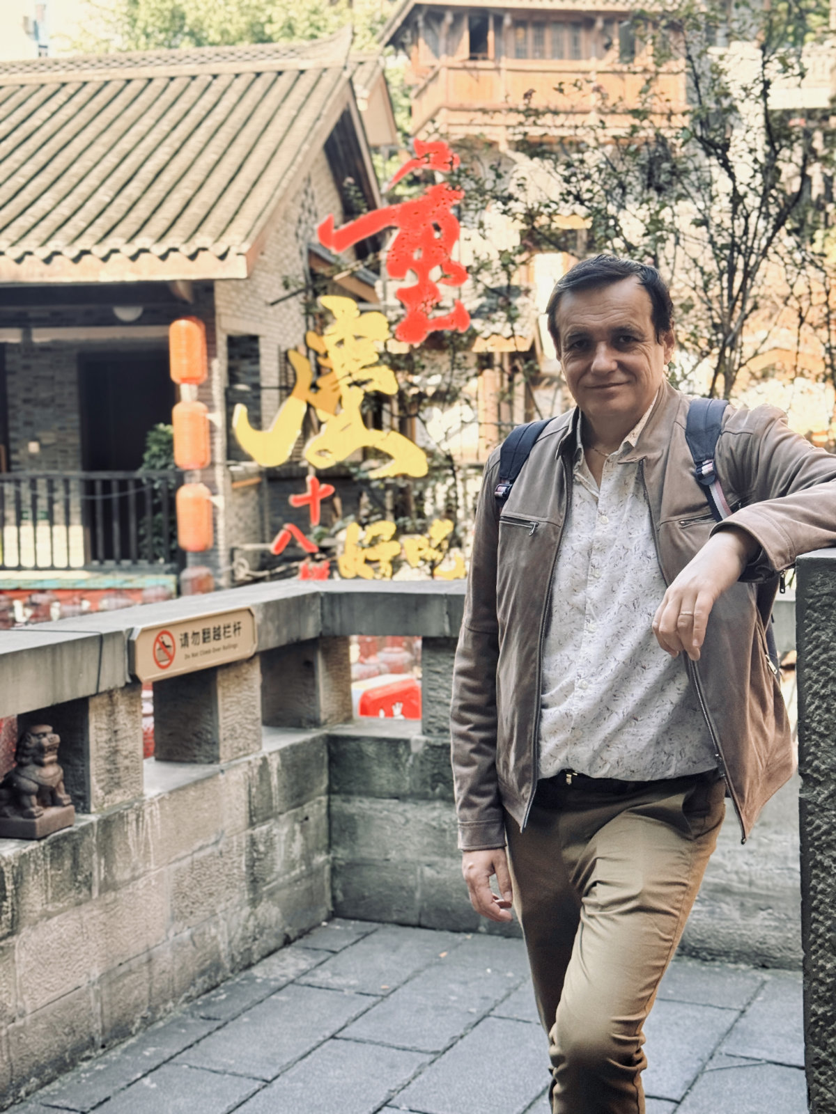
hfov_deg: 30.3
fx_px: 1546
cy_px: 557
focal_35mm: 48
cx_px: 418
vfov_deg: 39.7
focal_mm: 6.8
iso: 80
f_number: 1.8
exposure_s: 1/503
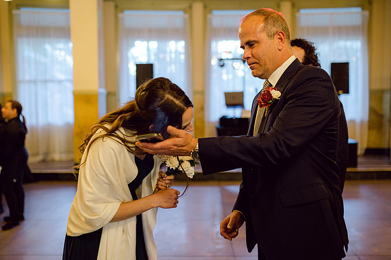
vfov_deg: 36.9
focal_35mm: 36
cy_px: 130
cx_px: 196
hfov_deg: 53.2
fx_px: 390
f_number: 2
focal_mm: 35
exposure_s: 1/200
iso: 1000
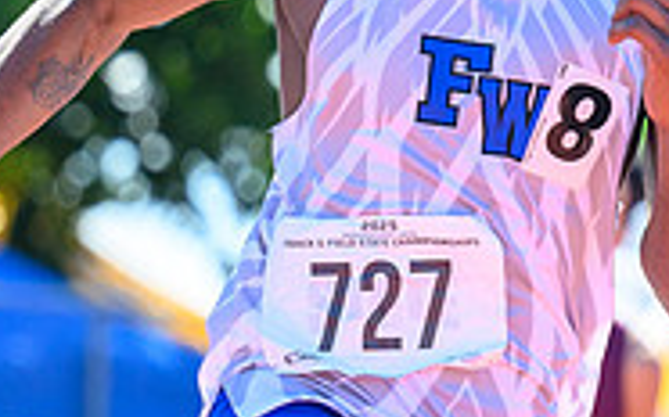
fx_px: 9858
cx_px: 876
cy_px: 142
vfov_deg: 2.4
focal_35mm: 541
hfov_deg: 3.9
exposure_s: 1/2500
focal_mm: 125
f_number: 2.8
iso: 500
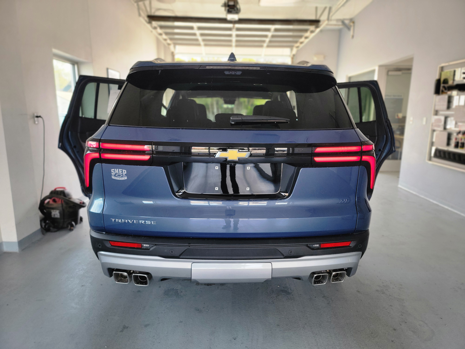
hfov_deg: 71.6
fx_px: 322
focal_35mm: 24
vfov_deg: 56.8
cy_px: 174
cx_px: 232
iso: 64
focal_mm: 6.7
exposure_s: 1/120
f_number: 1.8
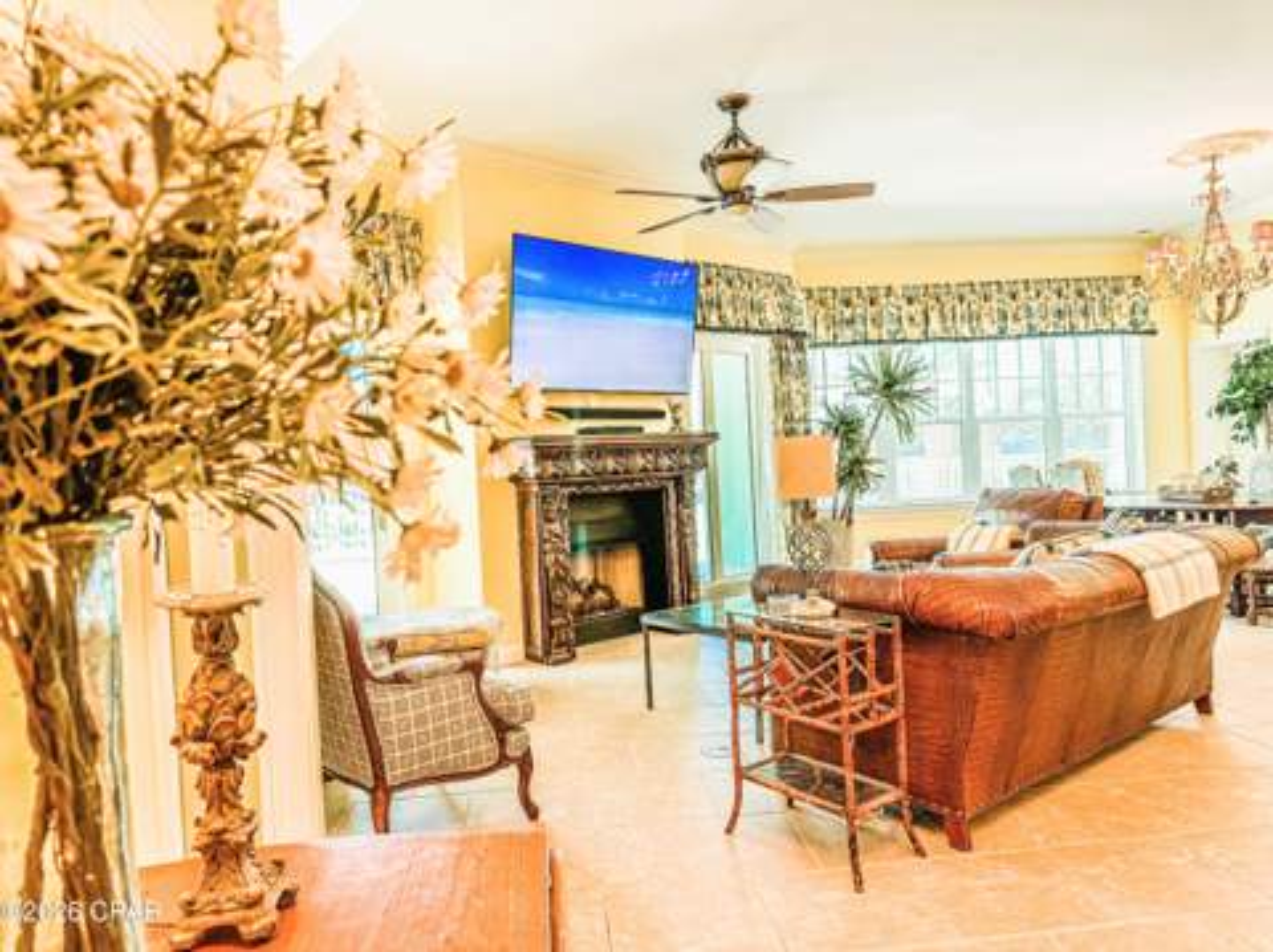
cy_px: 476
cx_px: 636
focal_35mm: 24
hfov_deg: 71.7
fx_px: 882
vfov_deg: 56.7
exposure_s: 1/120
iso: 160
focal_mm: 6.86
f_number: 1.8
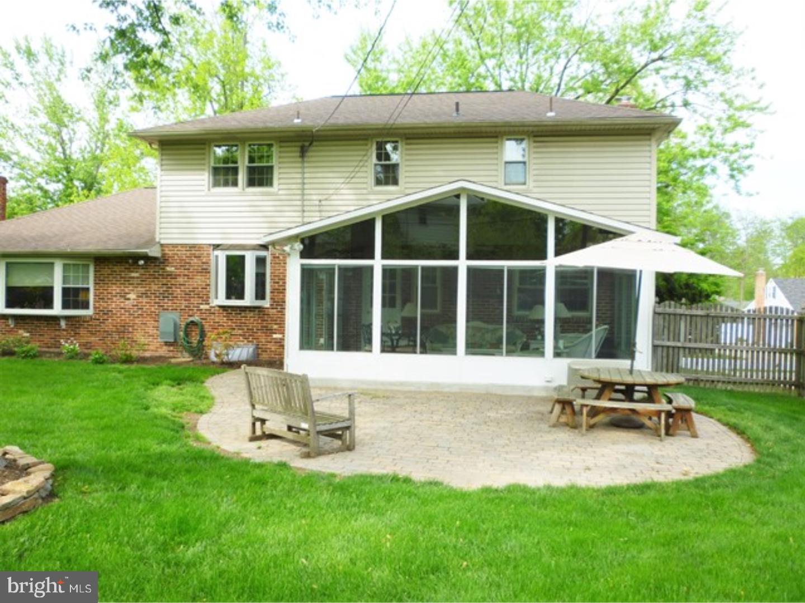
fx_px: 674
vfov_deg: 48.2
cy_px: 302
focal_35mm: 29
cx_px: 402
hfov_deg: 61.7
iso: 80
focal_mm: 5.2
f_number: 3.3
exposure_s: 1/250
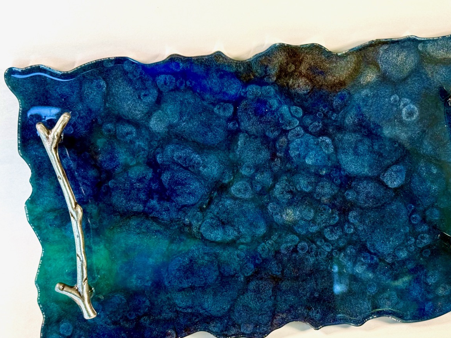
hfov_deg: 31.1
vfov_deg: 23.7
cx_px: 274
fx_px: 808
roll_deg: +1.5
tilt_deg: -44.9
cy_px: 169
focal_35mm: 62
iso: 160
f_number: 1.78
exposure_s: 1/242
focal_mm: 6.76
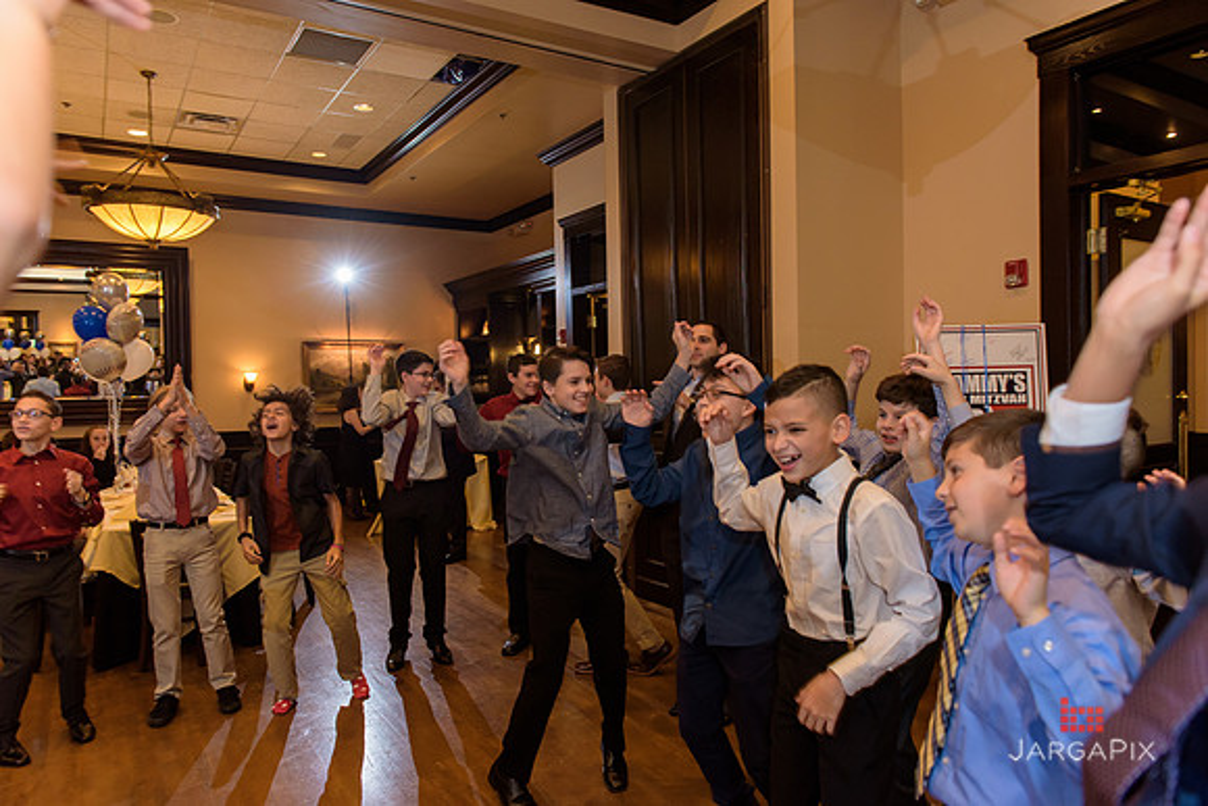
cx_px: 604
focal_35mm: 24
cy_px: 403
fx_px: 805
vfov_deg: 53.2
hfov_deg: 73.7
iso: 1600
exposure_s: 1/125
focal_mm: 24
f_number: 3.2
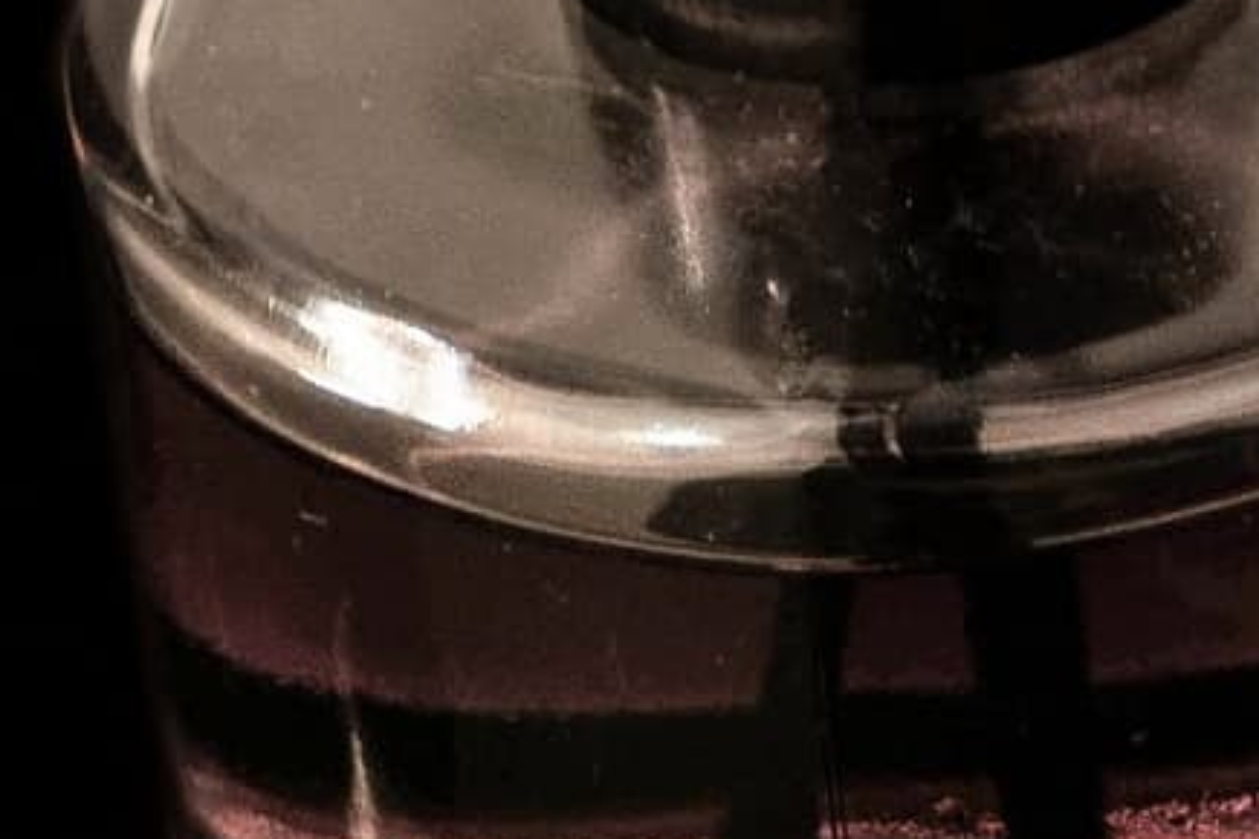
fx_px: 15422
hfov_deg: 4.6
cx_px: 2816
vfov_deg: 3.1
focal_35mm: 441
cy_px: 1358
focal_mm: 26.4
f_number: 4.5
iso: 200
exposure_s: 1/30
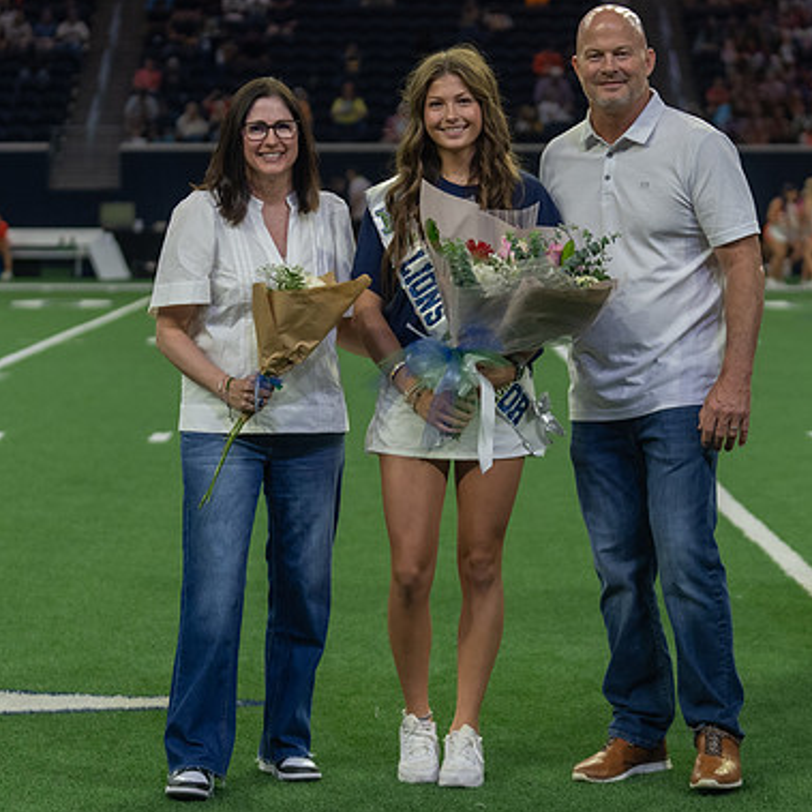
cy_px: 372
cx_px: 467
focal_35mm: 126
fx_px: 3344
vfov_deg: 13.8
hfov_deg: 13.8
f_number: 2.8
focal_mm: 70
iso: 1000
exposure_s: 1/320
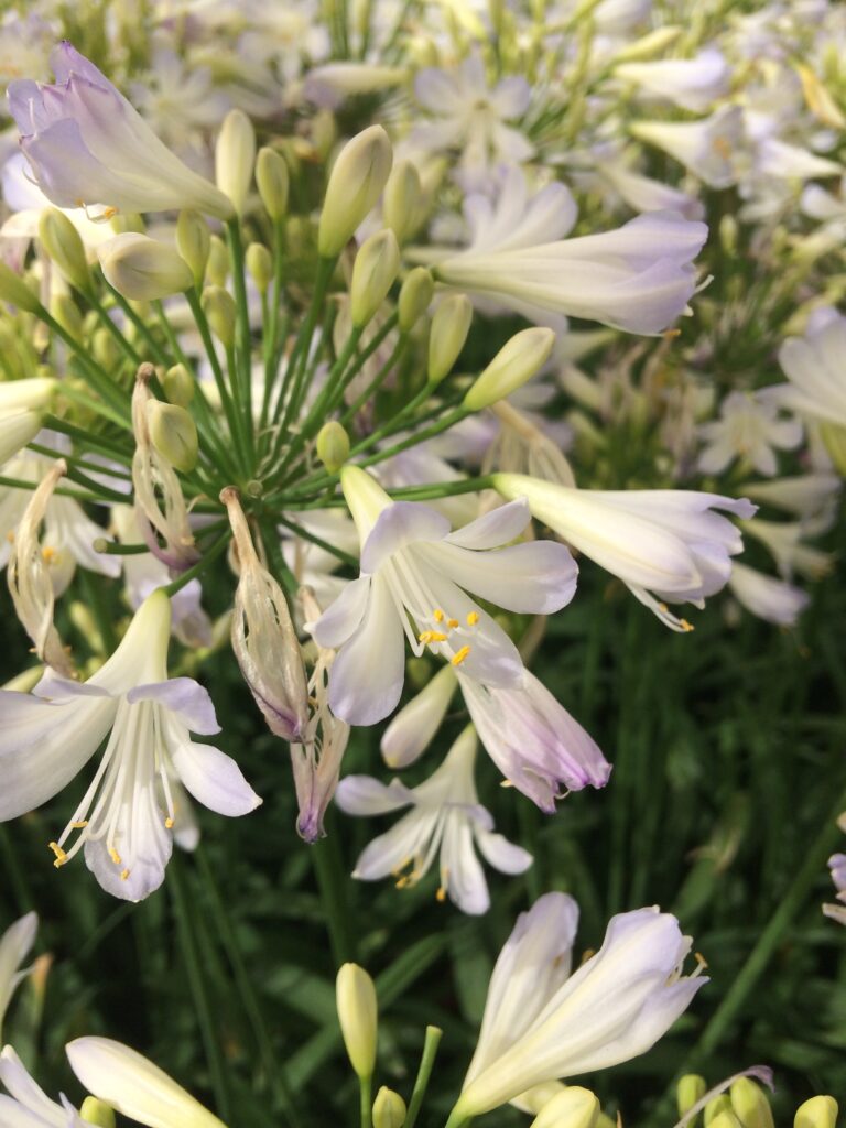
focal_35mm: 29
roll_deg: +1.1
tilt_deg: -32.9
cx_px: 423
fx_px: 945
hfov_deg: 48.2
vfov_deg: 61.7
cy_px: 564
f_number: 2.2
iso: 32
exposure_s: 1/1325
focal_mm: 4.15
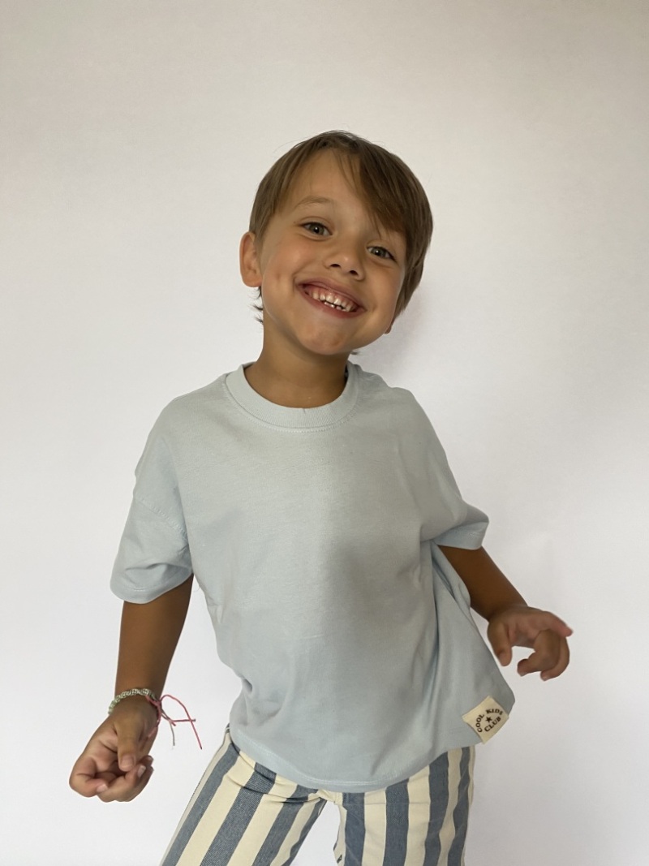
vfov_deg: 67.3
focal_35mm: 26
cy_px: 433
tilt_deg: -6.2
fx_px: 650
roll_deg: +0.3
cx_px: 324
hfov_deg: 53.1
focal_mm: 4.25
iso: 125
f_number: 1.8
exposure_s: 1/87
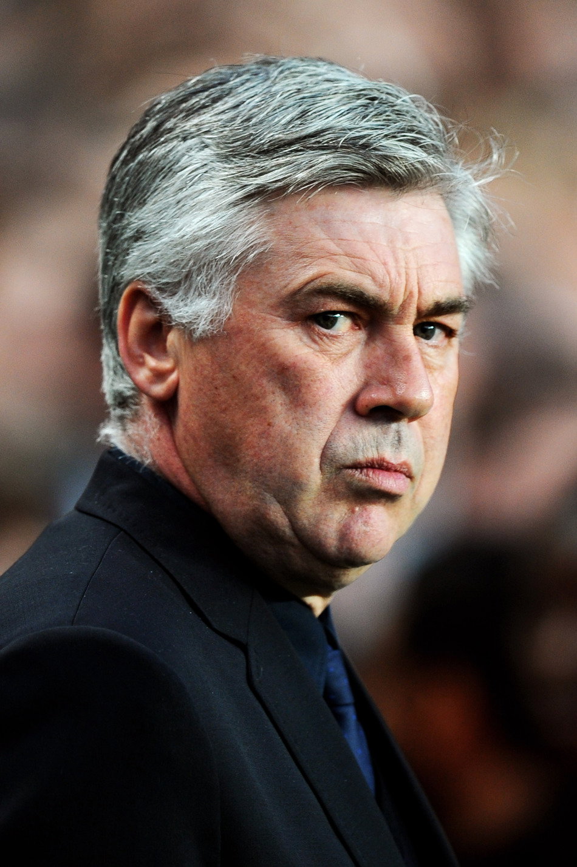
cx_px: 288
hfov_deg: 3.4
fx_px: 9630
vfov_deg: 5.2
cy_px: 434
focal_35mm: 400
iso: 1000
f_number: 2.8
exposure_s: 1/400
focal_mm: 400
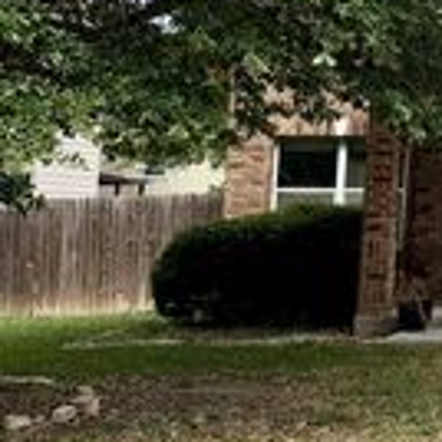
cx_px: 663
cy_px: -64
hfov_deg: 19.2
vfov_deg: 20.7
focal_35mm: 79
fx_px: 1141
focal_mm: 6.76
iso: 80
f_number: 1.78
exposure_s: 1/4167
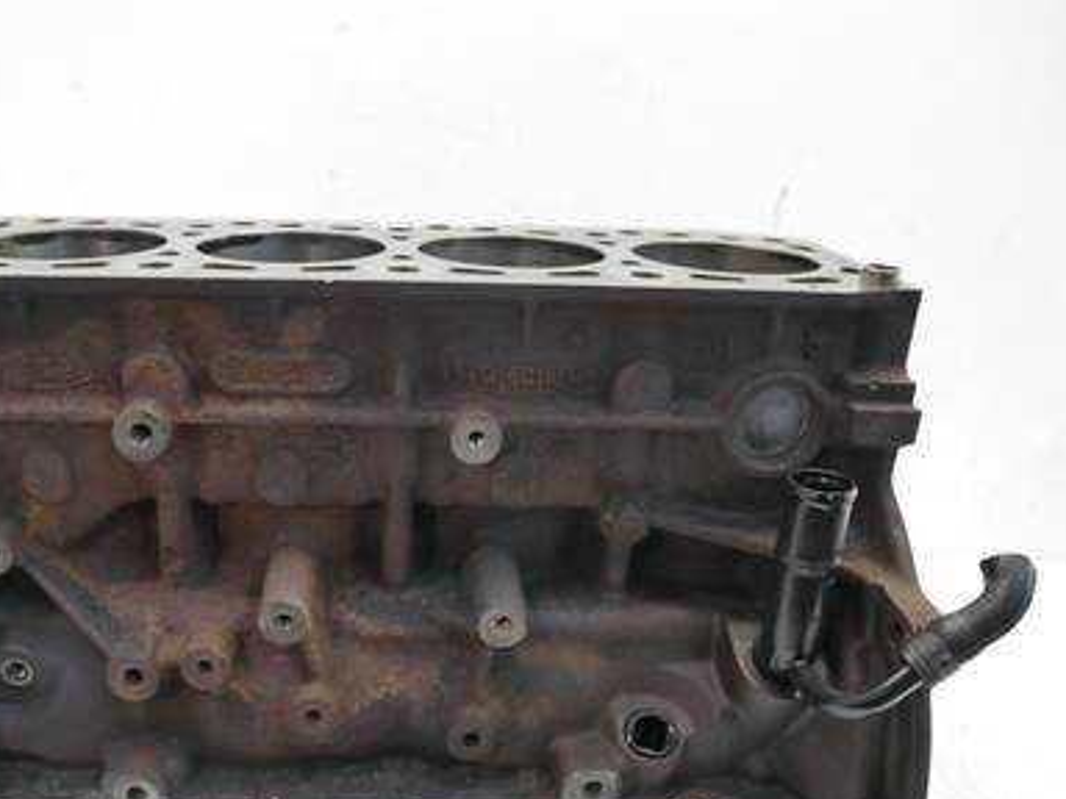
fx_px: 924
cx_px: 422
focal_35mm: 30
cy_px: 491
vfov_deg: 46.5
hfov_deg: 59.4
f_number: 3.5
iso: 1000
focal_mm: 12
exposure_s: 1/60
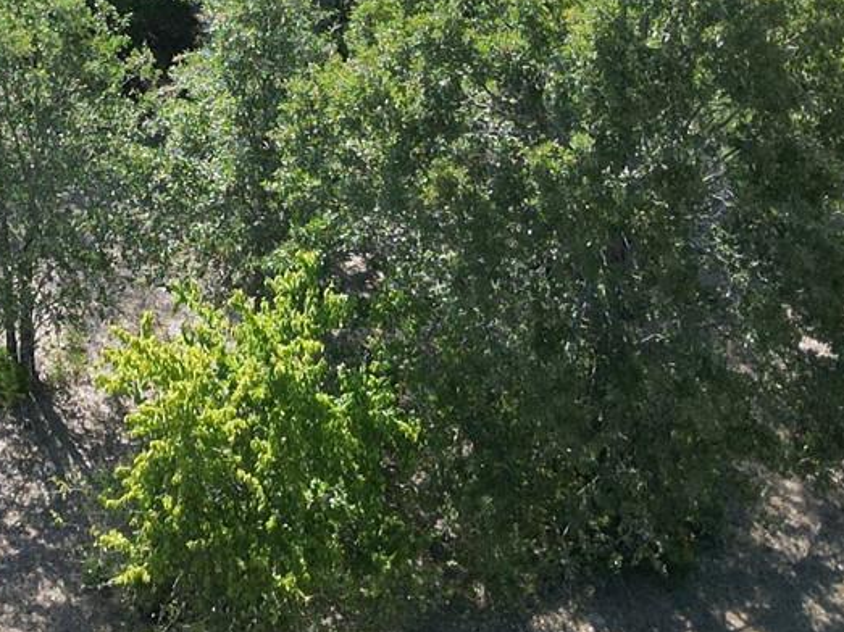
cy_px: 148
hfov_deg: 20.7
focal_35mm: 94
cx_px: 184
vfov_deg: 15.6
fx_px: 2291
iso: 150
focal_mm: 6.72
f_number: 1.7
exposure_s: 1/1250
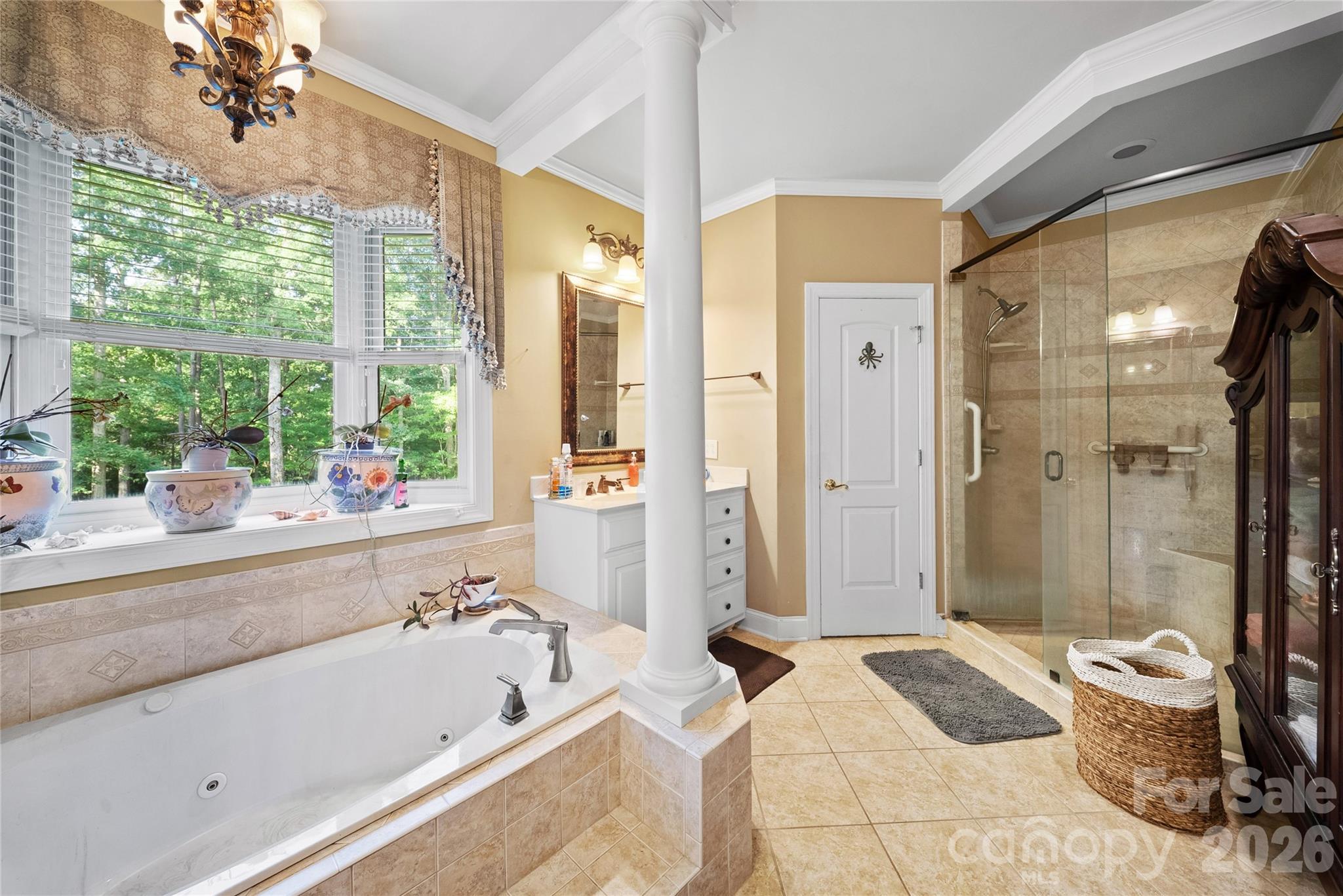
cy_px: 448
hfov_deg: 112.6
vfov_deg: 90.1
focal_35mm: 12
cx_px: 672
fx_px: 448
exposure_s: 1/2.5
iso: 250
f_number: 9
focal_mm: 12
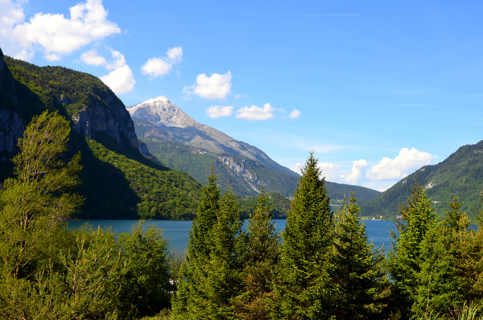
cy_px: 160
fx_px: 522
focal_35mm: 39
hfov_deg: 49.6
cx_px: 242
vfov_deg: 34.1
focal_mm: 26
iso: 200
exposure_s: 1/250
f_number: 10
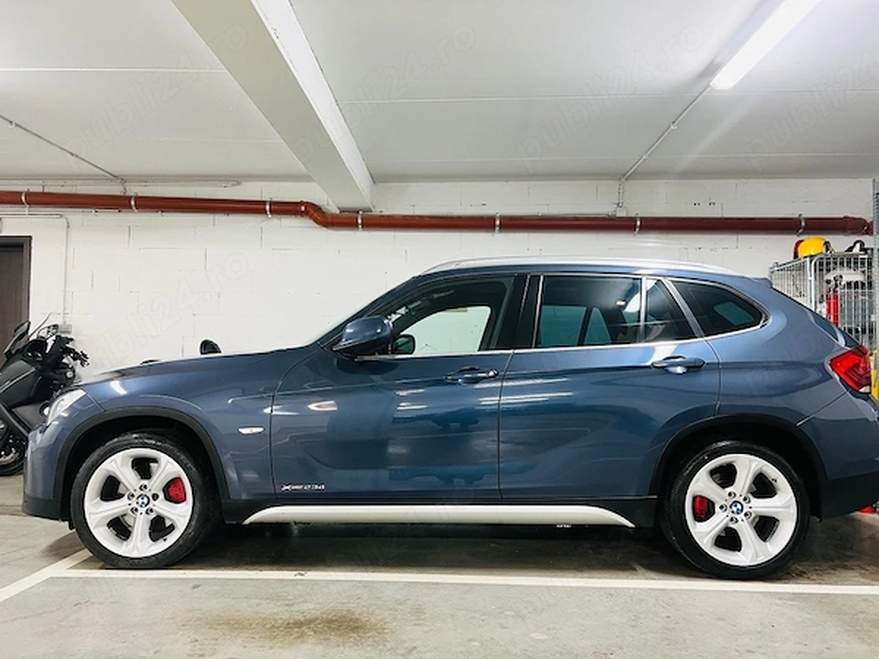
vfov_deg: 53.1
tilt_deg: +1.4
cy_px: 330
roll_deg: -0.9
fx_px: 660
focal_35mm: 26
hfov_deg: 67.3
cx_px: 440
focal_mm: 5.7
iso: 100
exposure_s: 1/50
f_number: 1.5
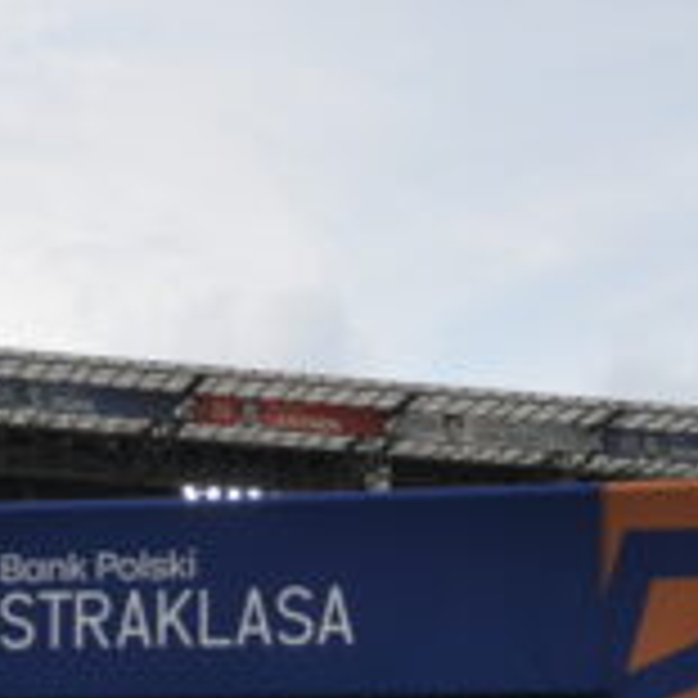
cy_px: 871
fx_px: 2852
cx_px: 92
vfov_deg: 13.5
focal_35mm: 125
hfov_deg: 13.8
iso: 250
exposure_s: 1/500
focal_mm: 26
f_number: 4
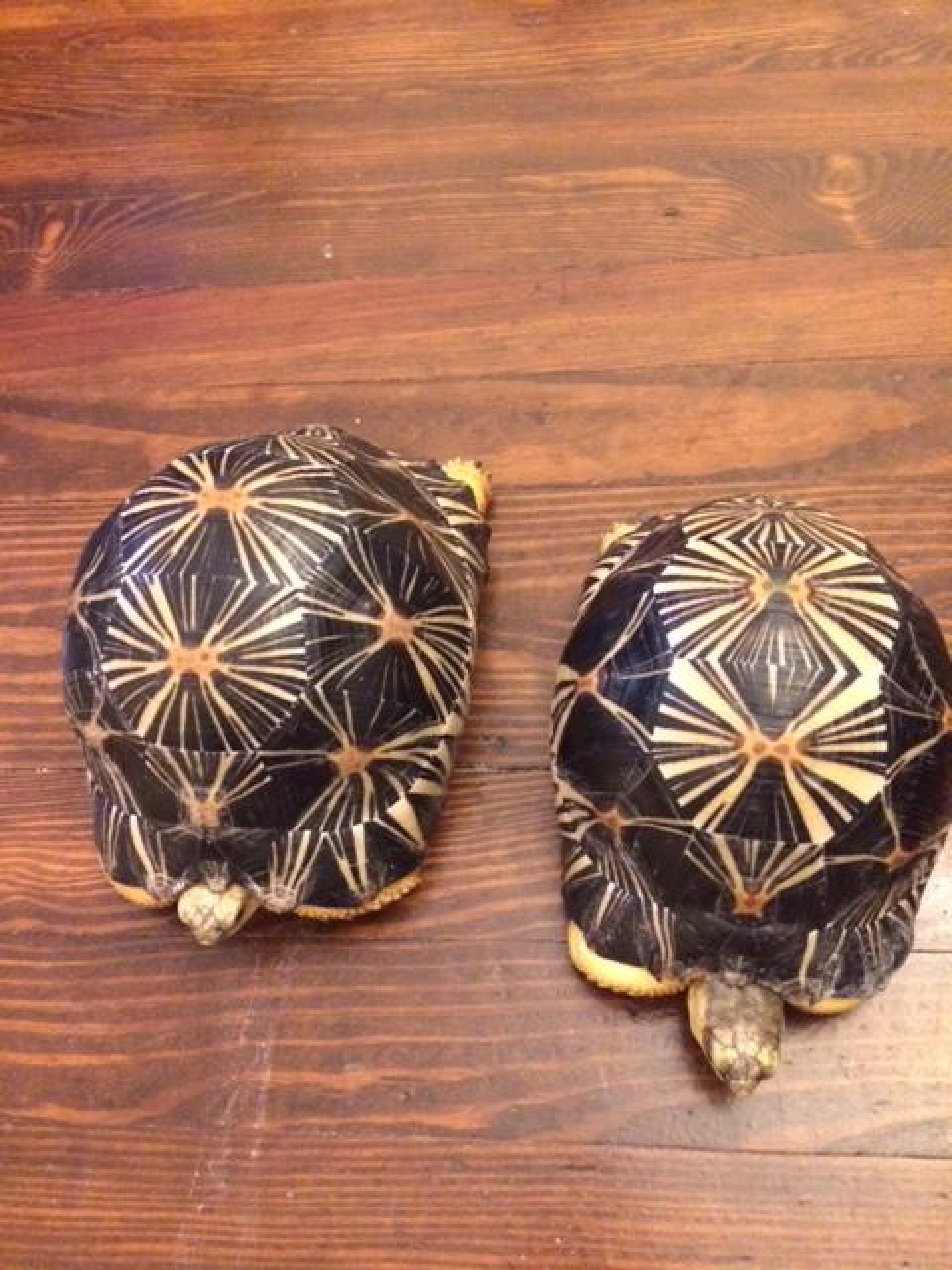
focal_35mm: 29
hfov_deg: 48.2
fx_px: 1063
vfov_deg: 61.7
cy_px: 635
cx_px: 476
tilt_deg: -63.8
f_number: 2.2
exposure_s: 1/15
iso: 500
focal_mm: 4.15
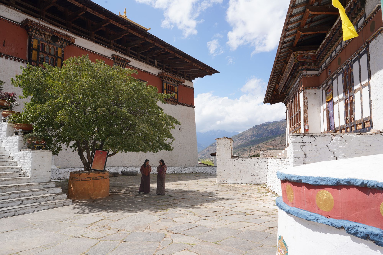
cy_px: 128
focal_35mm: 24
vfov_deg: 53.1
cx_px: 192
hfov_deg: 73.7
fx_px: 255
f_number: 14
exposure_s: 1/100
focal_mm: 24
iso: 100
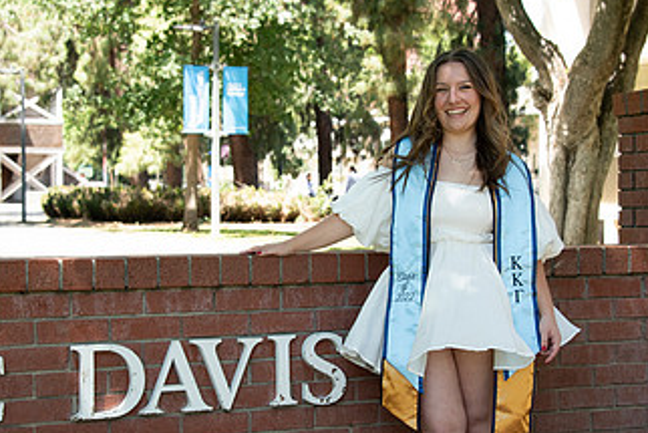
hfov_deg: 22.6
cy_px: 247
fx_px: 1621
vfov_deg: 15.2
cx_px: 304
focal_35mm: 90
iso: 640
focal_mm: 50
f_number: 5.6
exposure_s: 1/400
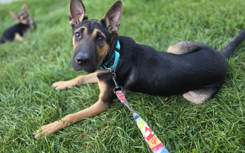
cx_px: 121
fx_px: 167
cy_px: 60
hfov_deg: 72.5
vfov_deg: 48.9
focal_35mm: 25
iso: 500
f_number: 1.7
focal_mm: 6.3
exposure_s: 1/120
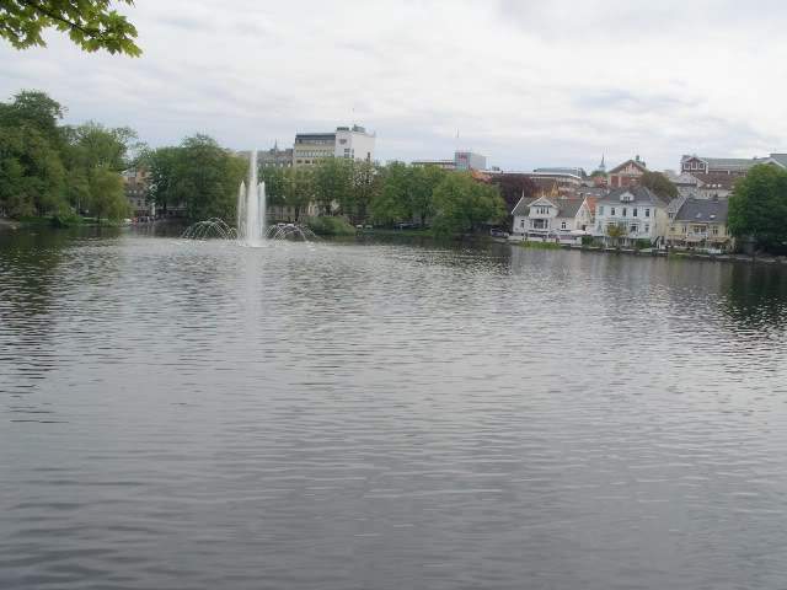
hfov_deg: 55.4
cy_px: 295
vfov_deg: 42.9
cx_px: 394
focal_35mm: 33
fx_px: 750
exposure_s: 1/800
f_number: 5.6
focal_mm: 7.1
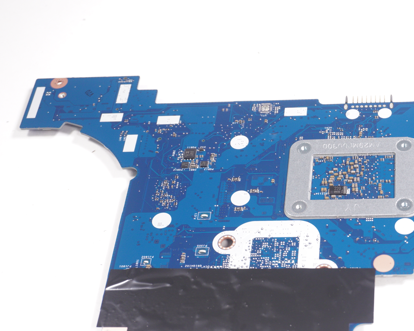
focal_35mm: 67
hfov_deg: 27.6
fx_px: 821
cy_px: 228
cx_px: 343
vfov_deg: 22.7
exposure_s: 1/160
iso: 640
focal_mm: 28
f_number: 5
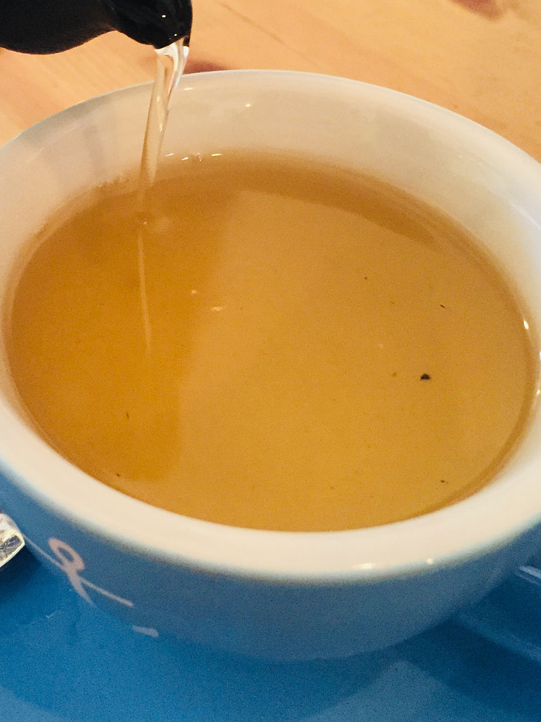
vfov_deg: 40.8
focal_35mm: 46
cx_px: 152
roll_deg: -3.1
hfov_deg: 31.1
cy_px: 247
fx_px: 958
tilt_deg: -40.9
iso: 250
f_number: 2.2
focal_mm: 4.15
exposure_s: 1/15
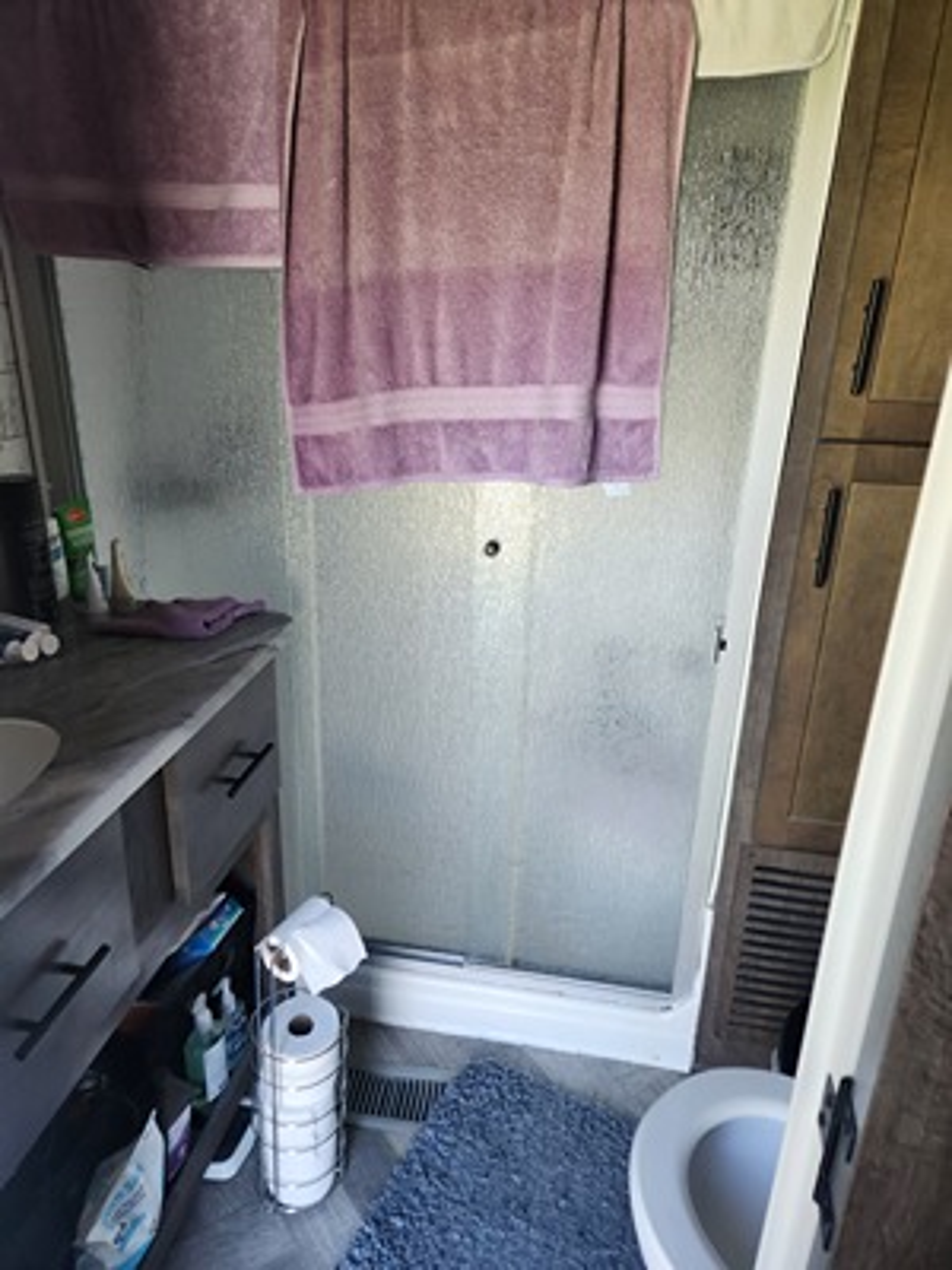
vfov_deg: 73.9
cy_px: 635
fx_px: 843
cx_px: 476
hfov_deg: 58.9
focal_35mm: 23
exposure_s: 1/120
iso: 200
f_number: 1.8
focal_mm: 5.4
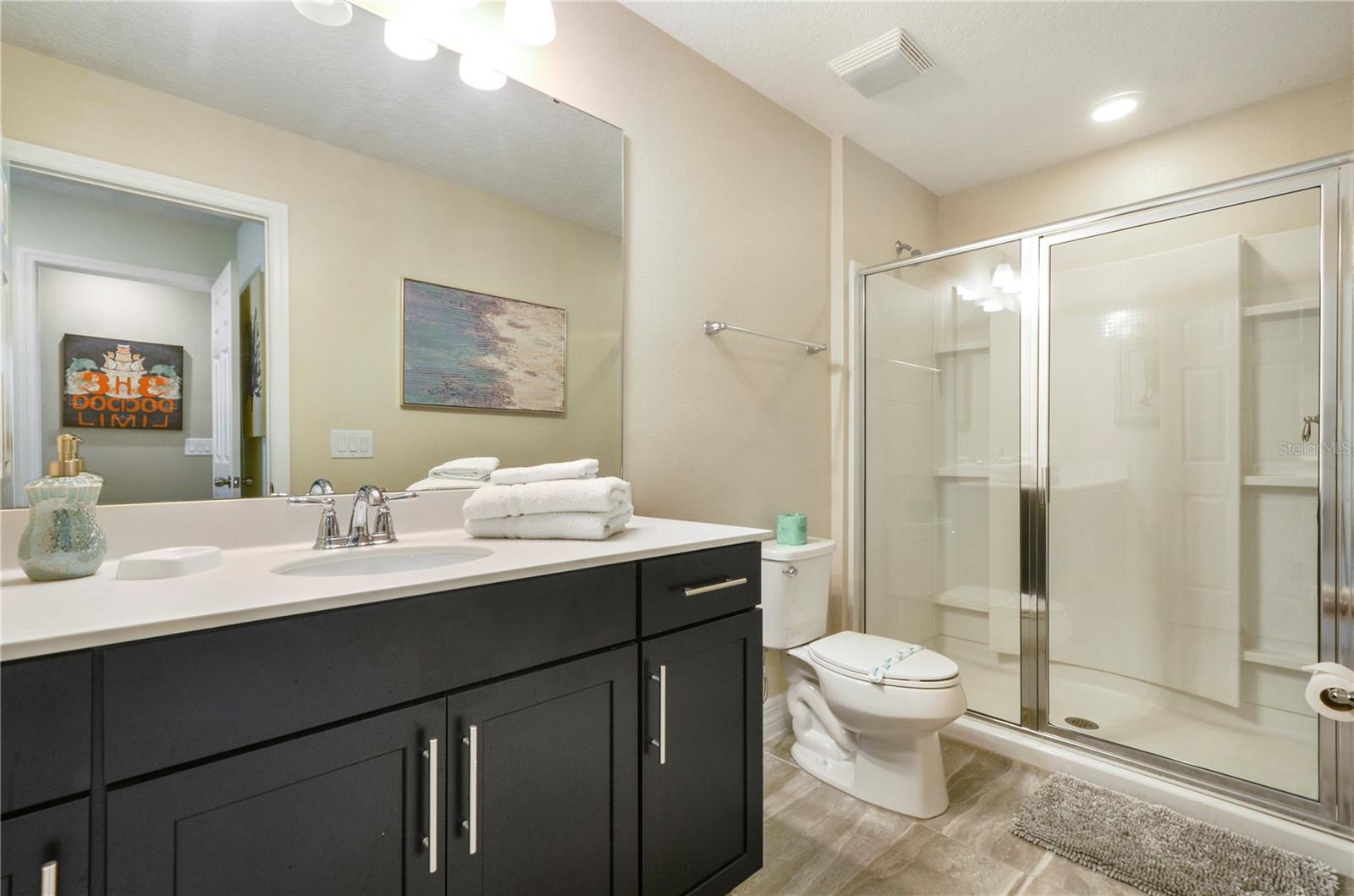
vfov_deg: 77.0
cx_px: 677
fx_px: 563
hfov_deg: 100.5
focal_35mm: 15
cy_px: 448
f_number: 8
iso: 200
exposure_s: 1/8
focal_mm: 10
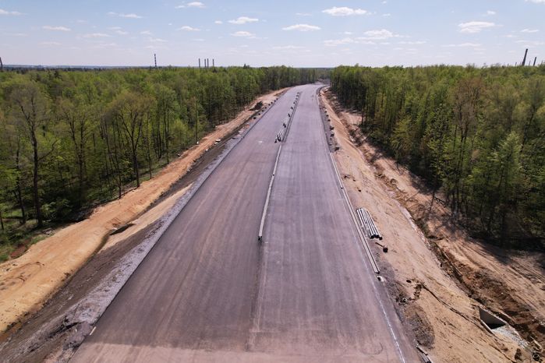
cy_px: 182
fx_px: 333
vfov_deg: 57.2
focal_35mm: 22
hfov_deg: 78.6
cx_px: 272
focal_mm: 8.38
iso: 130
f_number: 2.8
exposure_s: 1/180
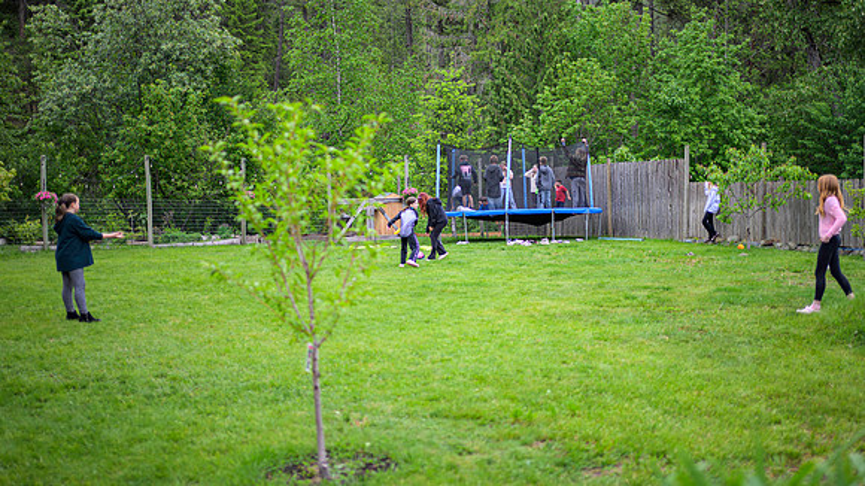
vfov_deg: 28.0
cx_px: 455
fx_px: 975
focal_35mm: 43
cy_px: 213
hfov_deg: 47.8
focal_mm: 35
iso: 90
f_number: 1.4
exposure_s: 1/200
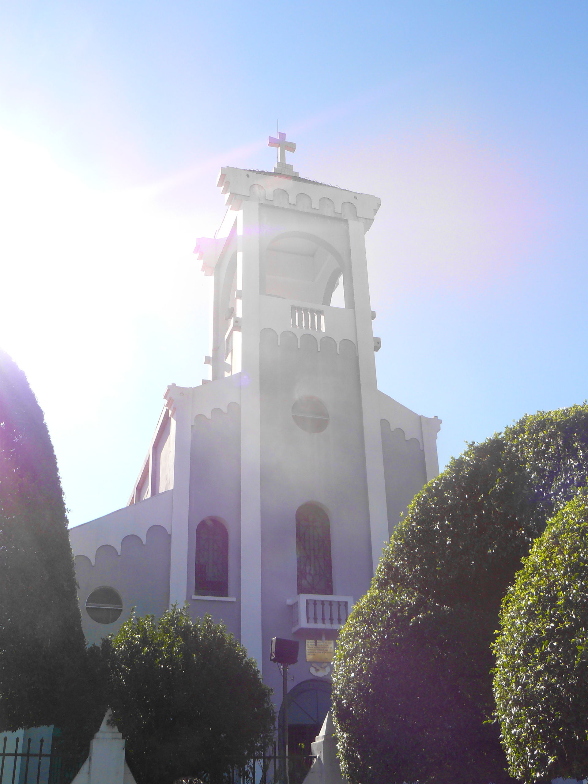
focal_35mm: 36
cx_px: 294
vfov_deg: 51.4
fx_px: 815
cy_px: 392
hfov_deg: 39.7
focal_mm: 6
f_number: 5.6
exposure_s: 1/320
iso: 100
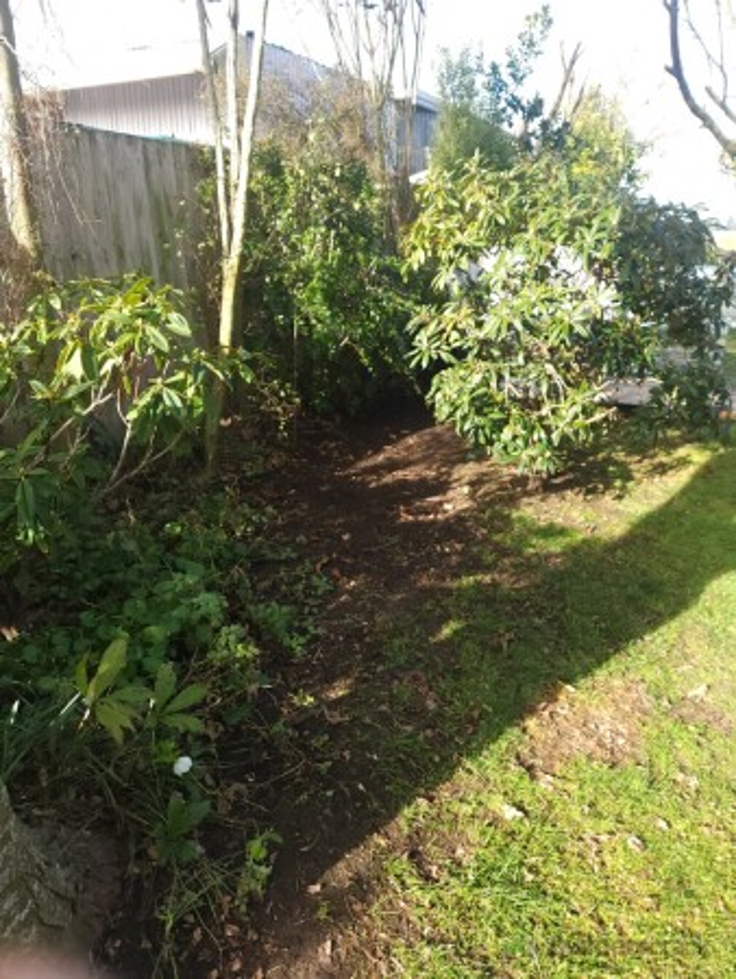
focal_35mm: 23
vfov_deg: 73.9
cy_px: 490
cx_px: 368
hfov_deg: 58.9
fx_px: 651
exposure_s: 1/2000
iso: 250
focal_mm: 5.4
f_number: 1.8
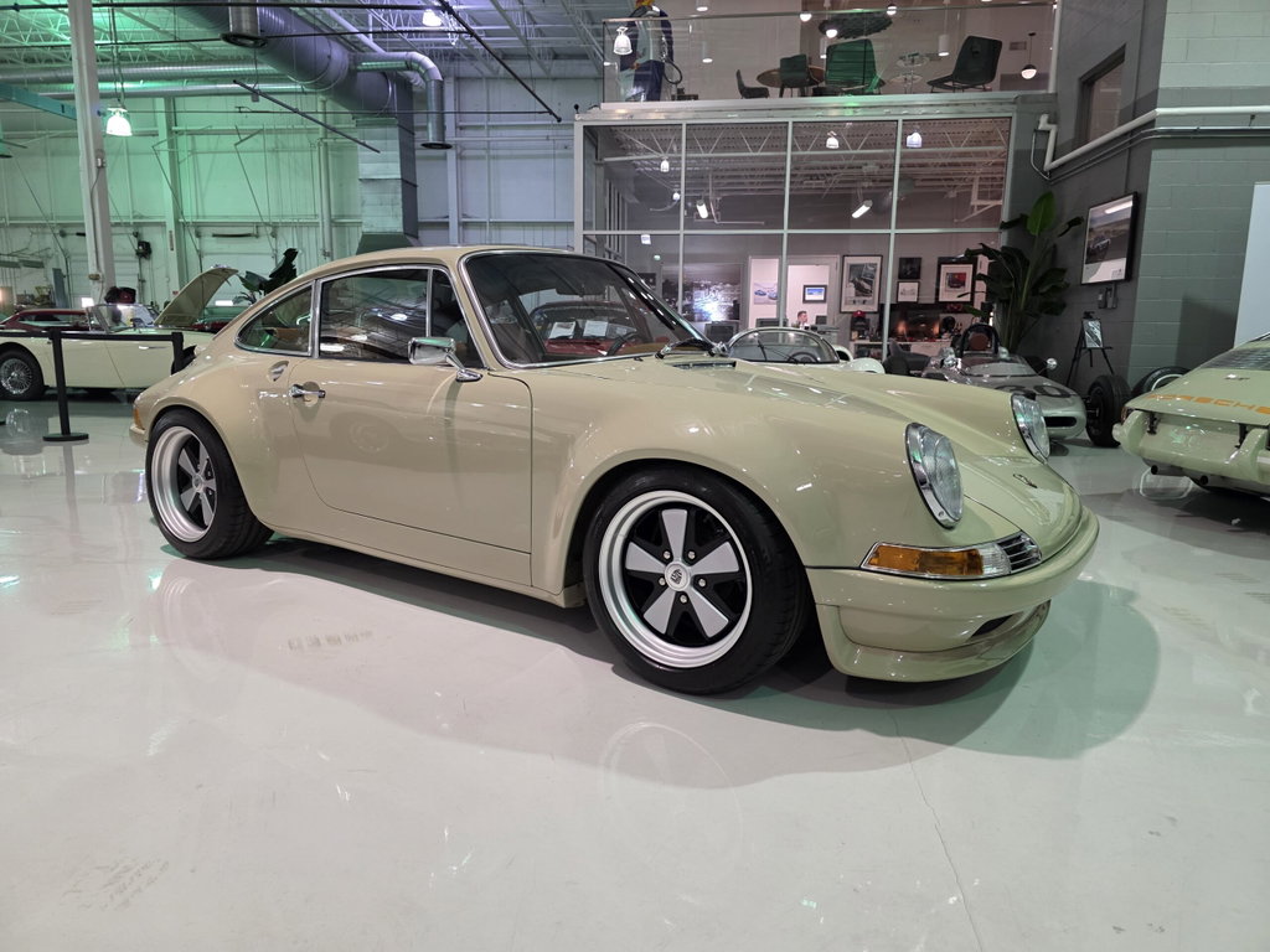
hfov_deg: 73.9
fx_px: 844
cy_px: 476
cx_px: 635
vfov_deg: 58.9
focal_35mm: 23
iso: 400
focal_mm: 6.3
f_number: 1.7
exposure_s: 1/120
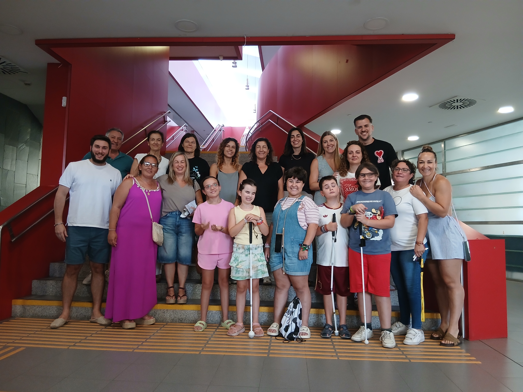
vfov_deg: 53.1
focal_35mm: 26
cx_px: 262
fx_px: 393
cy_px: 196
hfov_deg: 67.3
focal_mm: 3.98
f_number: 1.8
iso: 250
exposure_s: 1/33.3
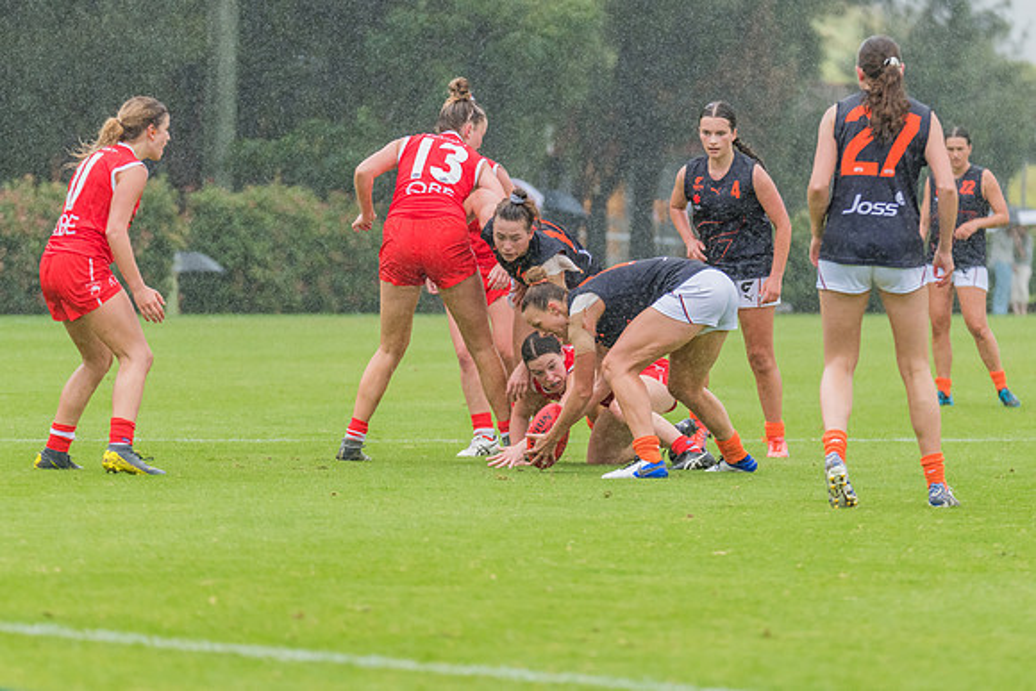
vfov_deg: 4.7
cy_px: 337
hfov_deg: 7.0
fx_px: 8510
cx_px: 563
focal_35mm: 296
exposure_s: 1/1600
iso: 1400
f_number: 5.6
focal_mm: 250
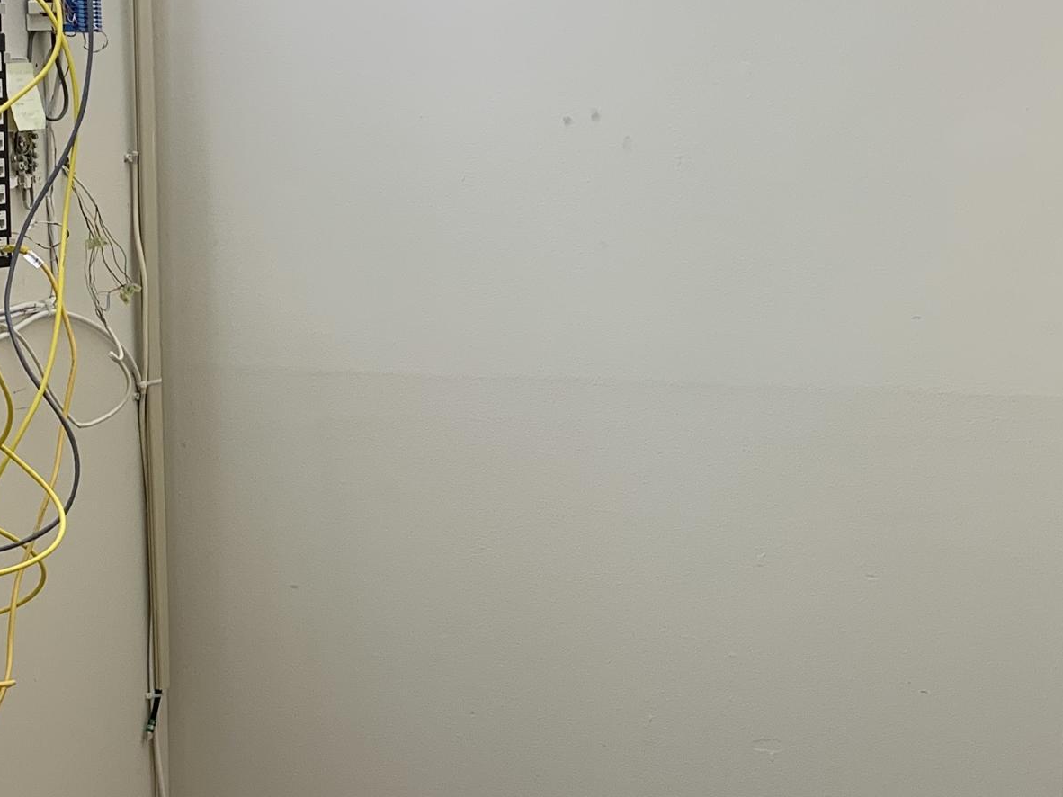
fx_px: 2026
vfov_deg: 22.2
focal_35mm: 66
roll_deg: +0.9
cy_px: 434
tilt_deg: -8.4
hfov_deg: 29.4
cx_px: 548
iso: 50
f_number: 1.8
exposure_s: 1/60
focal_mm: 4.25
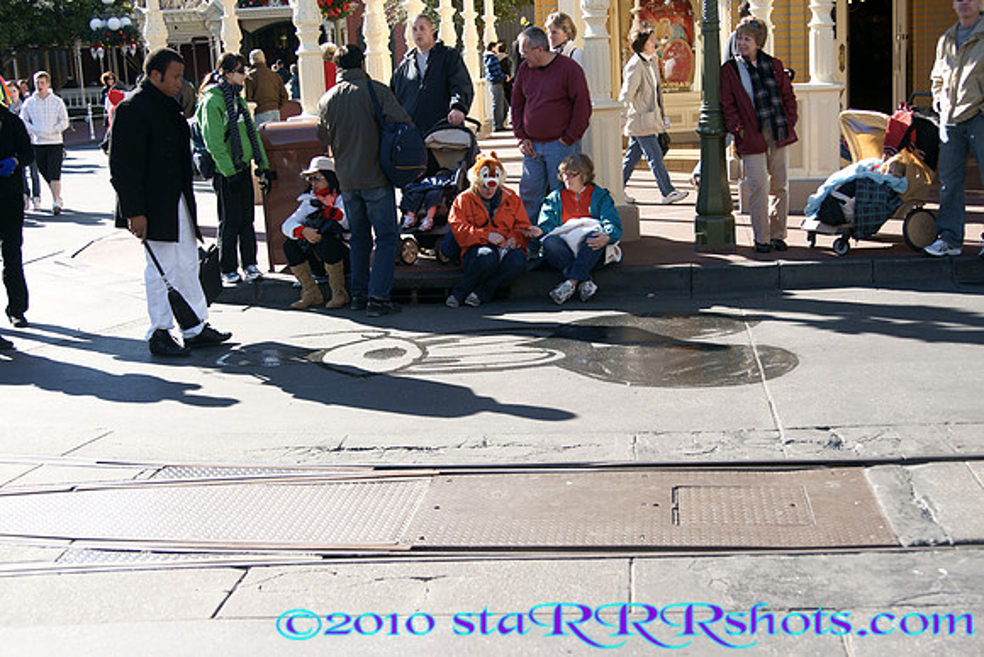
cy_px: 328
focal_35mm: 45
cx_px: 492
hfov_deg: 43.6
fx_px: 1230
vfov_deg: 29.9
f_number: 2.8
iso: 100
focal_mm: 30
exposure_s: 1/500
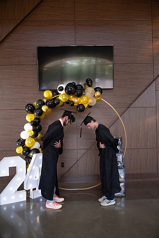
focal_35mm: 28
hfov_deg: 46.4
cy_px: 119
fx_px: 185
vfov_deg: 65.5
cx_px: 80
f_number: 4
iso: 2000
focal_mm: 28
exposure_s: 1/200
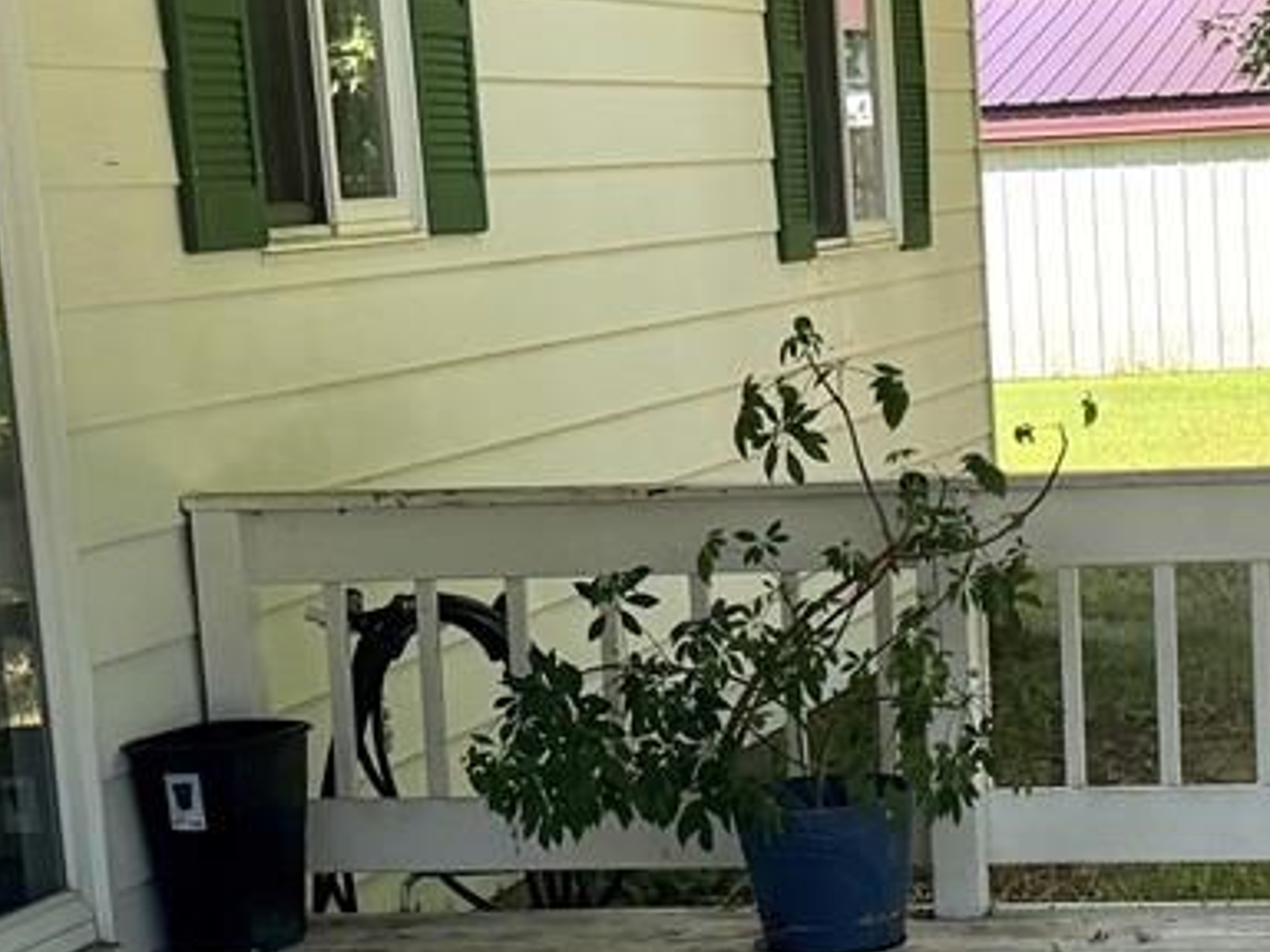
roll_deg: +2.2
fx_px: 3926
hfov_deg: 18.1
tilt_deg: -11.0
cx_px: 1100
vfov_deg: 13.5
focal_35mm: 107
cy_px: 1053
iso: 100
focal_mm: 6.76
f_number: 1.78
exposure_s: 1/2445
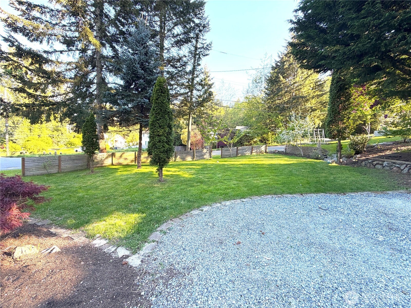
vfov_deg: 85.7
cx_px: 206
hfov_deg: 102.1
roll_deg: -2.4
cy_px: 154
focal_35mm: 14
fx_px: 166
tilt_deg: -4.8
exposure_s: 1/136
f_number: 2.2
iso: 64
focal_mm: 2.22
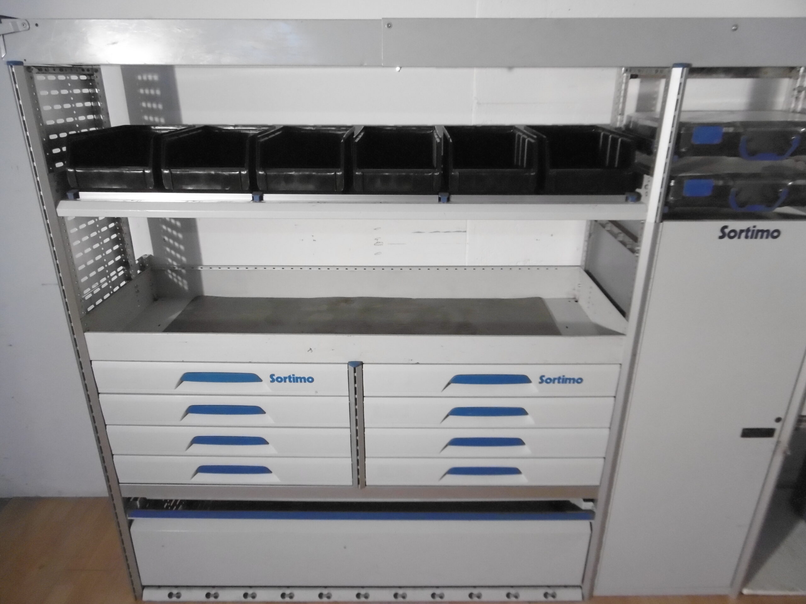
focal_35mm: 24
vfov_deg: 56.8
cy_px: 302
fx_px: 559
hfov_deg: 71.6
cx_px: 403
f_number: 3.1
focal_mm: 4.3
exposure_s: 1/125
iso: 800
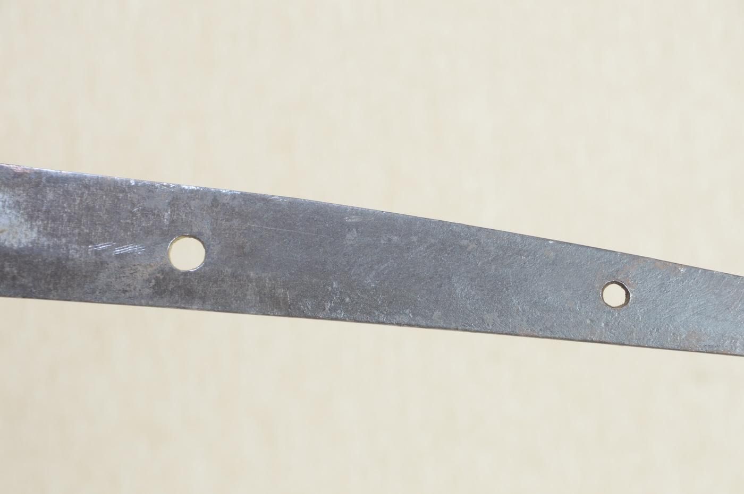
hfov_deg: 13.7
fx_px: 3097
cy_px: 247
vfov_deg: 9.1
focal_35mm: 150
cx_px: 372
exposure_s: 1/1.6
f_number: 11
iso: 400
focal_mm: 100
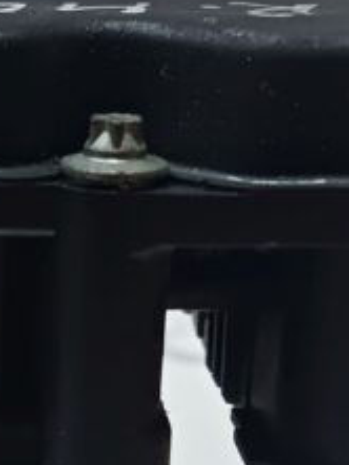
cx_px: -137
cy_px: 344
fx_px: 1531
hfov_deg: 12.5
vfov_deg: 17.2
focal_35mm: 114
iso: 500
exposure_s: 1/25
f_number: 1.8
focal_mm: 4
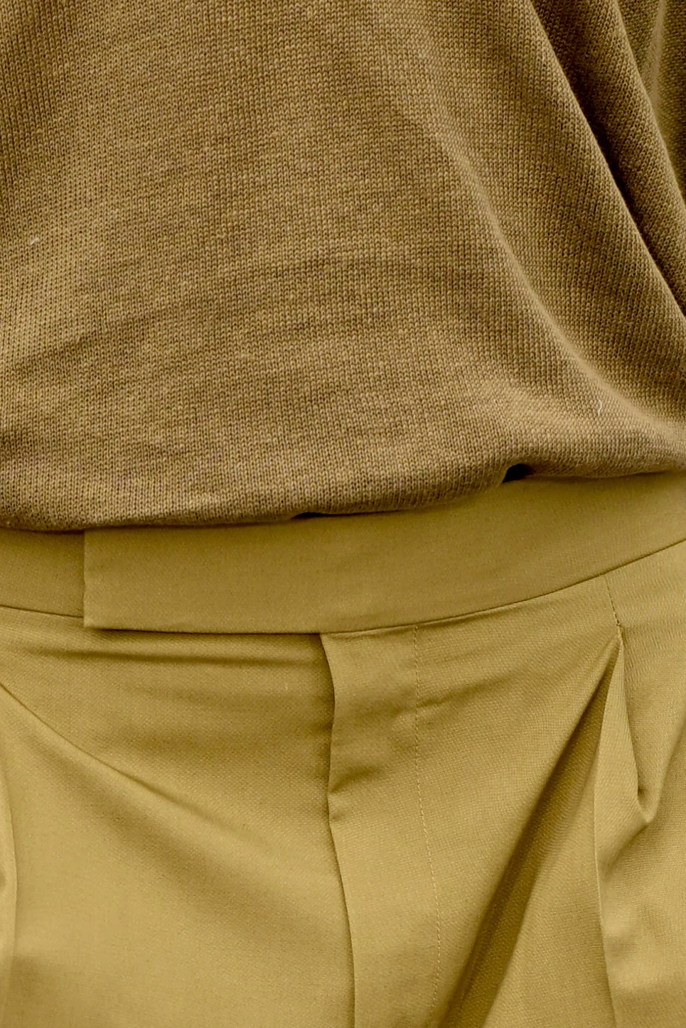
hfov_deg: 2.8
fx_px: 13859
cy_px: 920
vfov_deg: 4.2
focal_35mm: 485
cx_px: 318
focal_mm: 85
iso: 64
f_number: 1.2
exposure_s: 1/4000
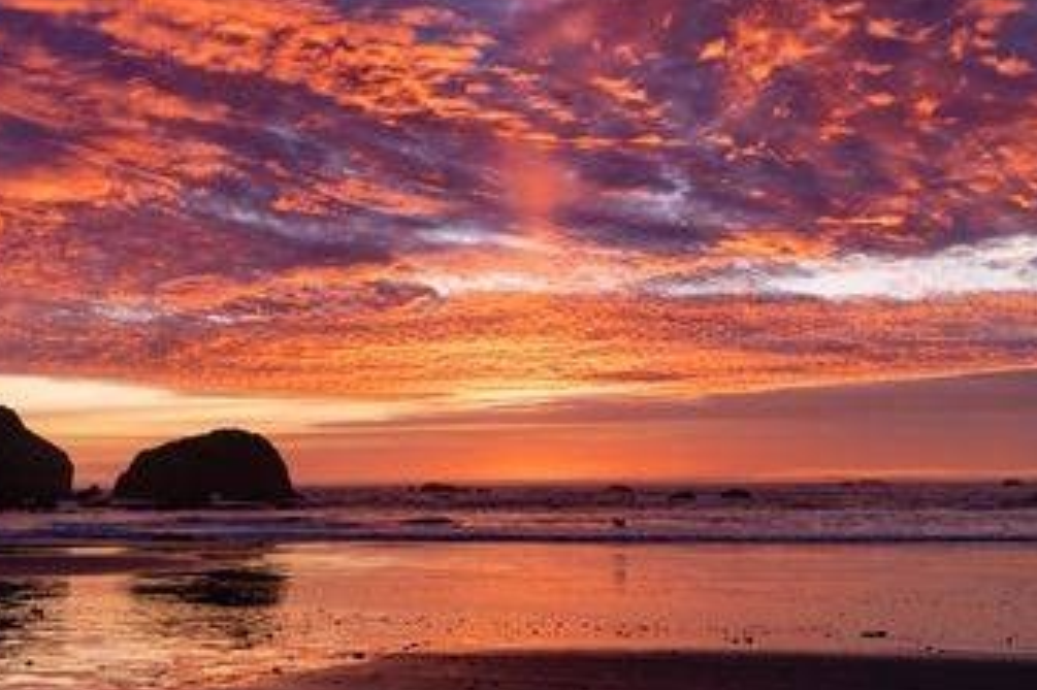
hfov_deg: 37.7
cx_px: 337
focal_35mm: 52
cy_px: 390
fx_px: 1497
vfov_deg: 25.9
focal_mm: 29
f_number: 7.1
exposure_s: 1/125
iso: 1000
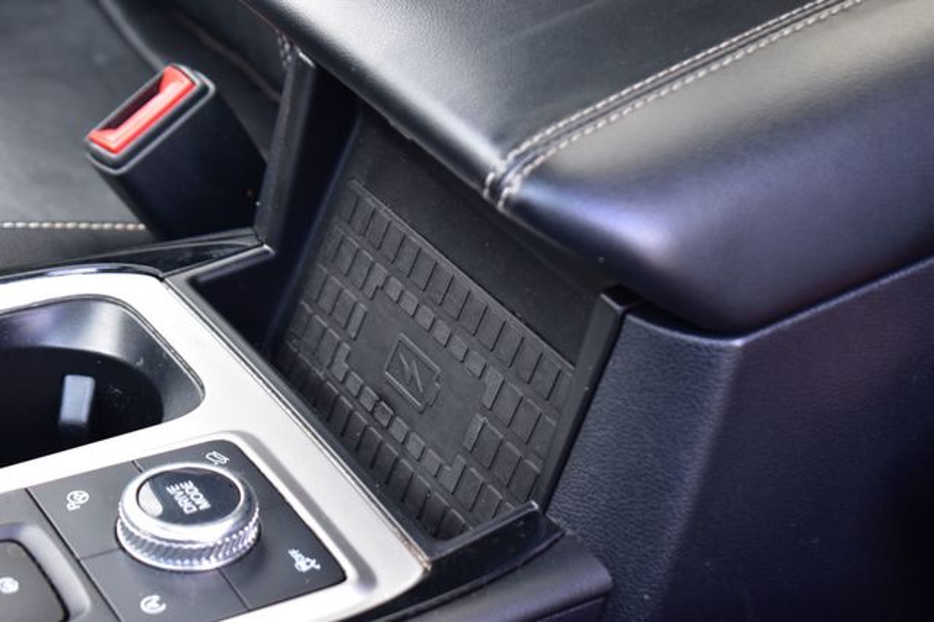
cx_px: 467
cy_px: 311
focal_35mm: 82
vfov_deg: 16.5
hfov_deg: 24.6
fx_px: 2139
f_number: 6.3
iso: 450
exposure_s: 1/15
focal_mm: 55
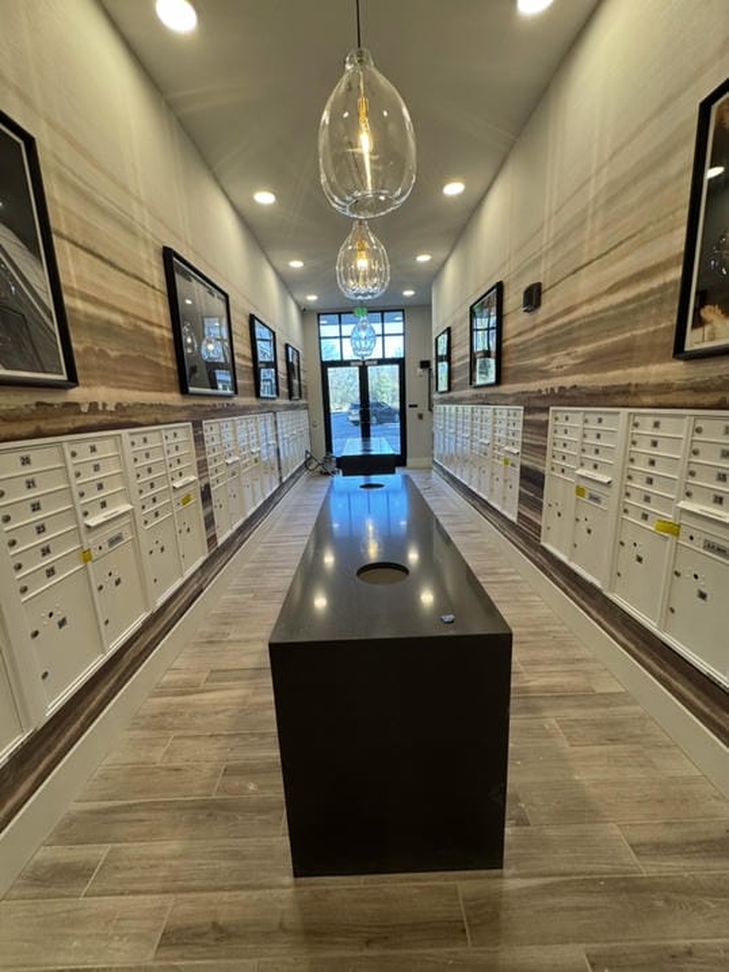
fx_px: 393
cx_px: 364
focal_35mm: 14
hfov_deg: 85.7
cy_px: 486
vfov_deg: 102.1
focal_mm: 2.22
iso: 160
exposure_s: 1/120
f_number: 2.2
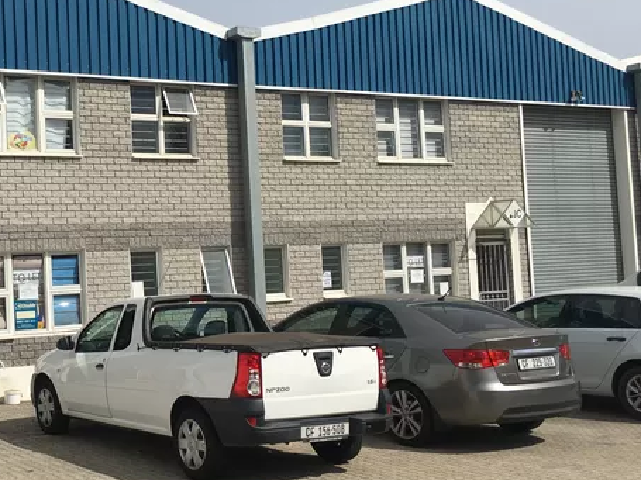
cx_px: 97
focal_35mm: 51
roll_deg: +2.6
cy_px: 222
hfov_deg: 35.8
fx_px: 944
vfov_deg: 28.5
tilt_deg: +4.1
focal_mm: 4.15
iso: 25
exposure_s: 1/3497
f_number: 2.2
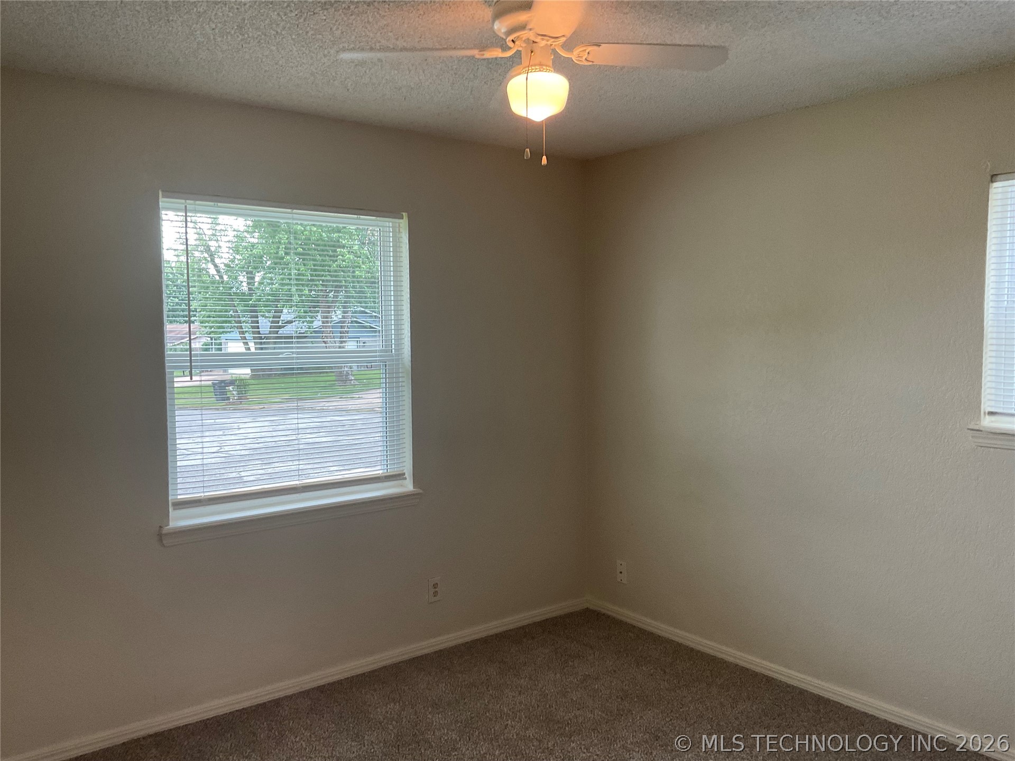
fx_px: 850
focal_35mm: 29
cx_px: 508
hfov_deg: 61.7
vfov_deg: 48.2
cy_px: 380
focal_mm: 3
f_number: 1.8
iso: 50
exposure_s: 1/60
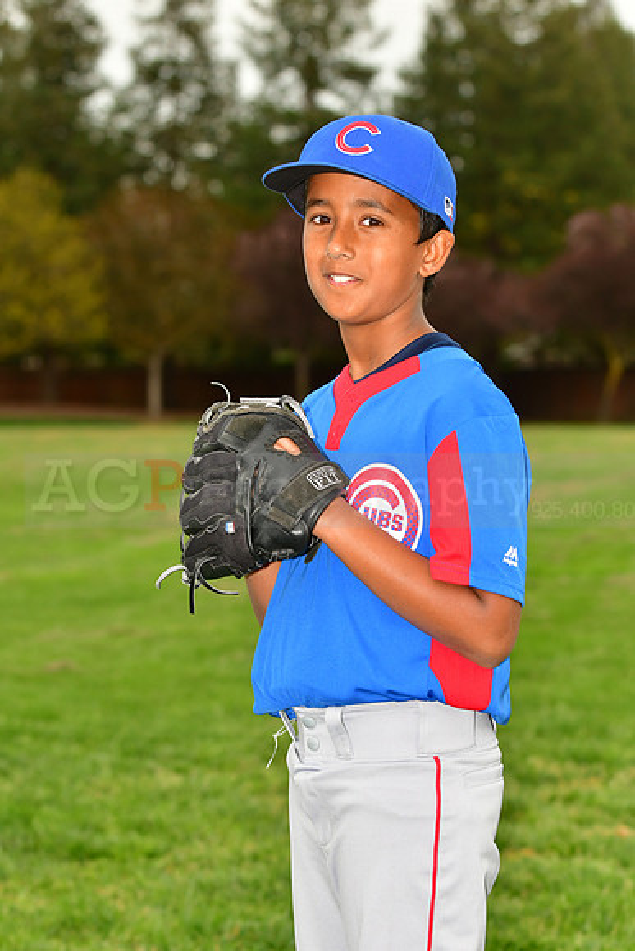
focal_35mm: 123
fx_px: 3252
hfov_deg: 11.2
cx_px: 318
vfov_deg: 16.6
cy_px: 476
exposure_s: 1/800
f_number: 5
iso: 400
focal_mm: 82
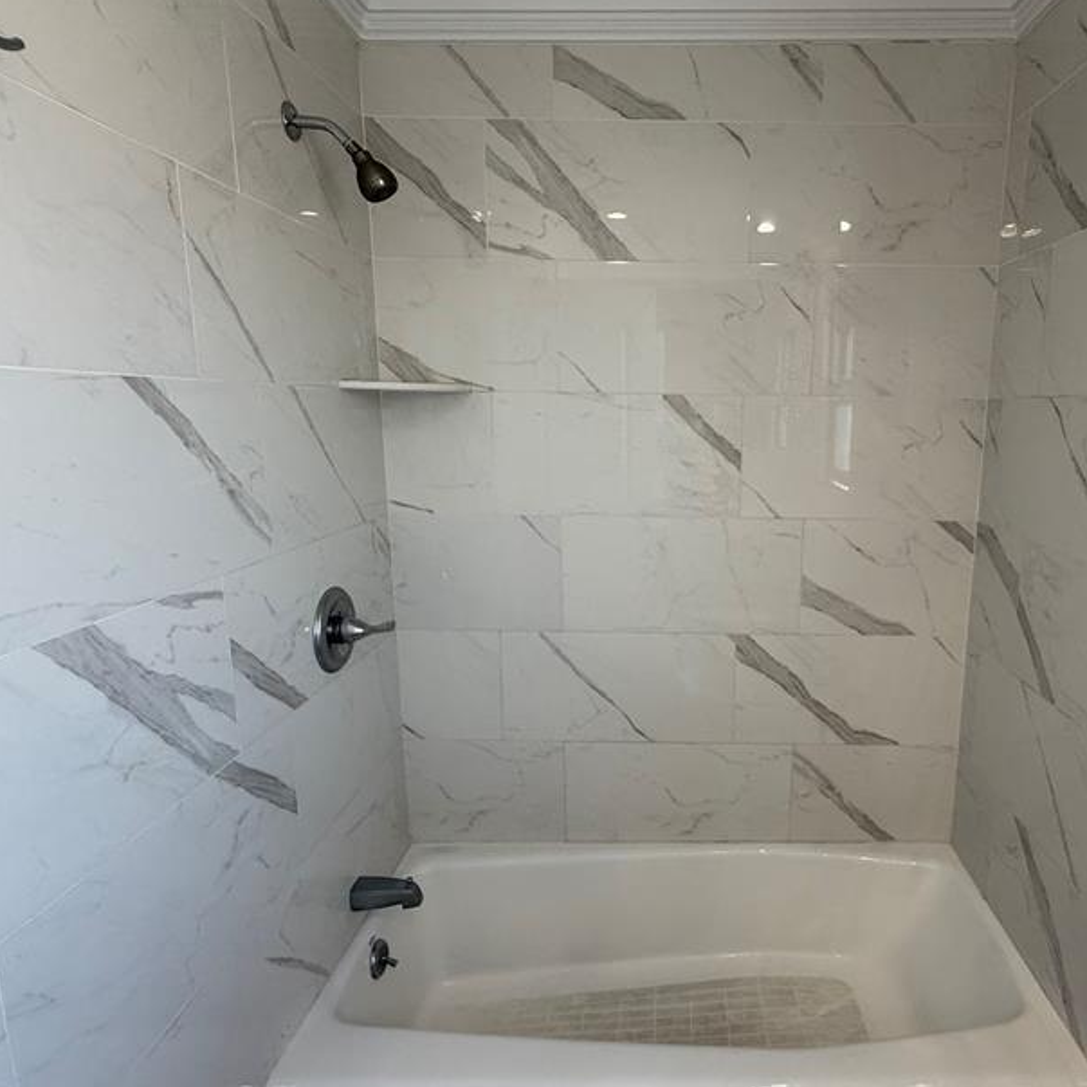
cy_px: 553
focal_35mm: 21
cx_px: 685
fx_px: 746
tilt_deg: -12.6
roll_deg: -0.2
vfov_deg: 72.1
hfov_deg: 70.9
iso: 125
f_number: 2.2
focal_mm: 2.22
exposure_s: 1/100
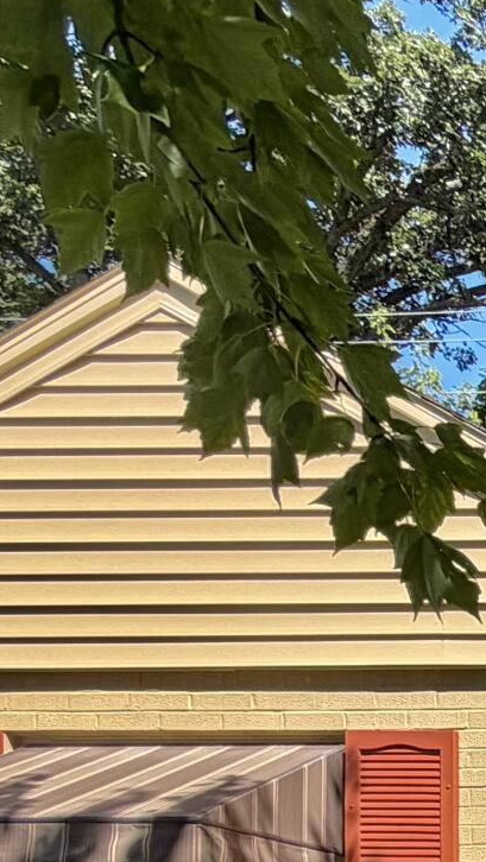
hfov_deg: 13.2
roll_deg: +1.1
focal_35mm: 63
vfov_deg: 28.8
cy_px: 1035
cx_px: 1227
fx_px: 1442
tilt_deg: -0.4
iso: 25
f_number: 2.2
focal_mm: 2.22
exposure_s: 1/770
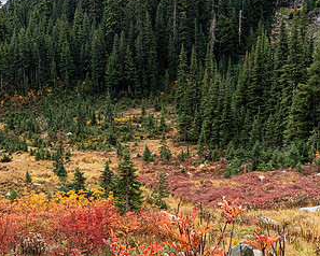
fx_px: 417
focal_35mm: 44
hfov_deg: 40.1
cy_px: 89
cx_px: 59
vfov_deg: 33.9
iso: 2500
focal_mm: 24
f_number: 9
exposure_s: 1/1000
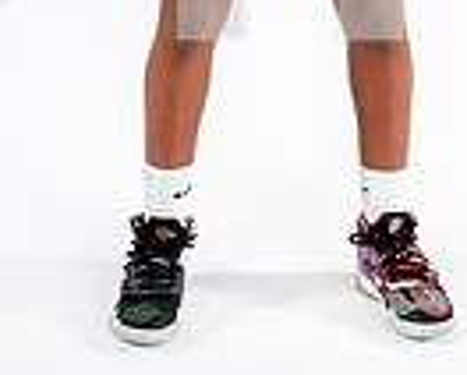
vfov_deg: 9.1
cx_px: 304
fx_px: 2242
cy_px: -315
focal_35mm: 162
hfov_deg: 11.9
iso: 250
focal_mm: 50.7
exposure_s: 1/250
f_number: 4.5
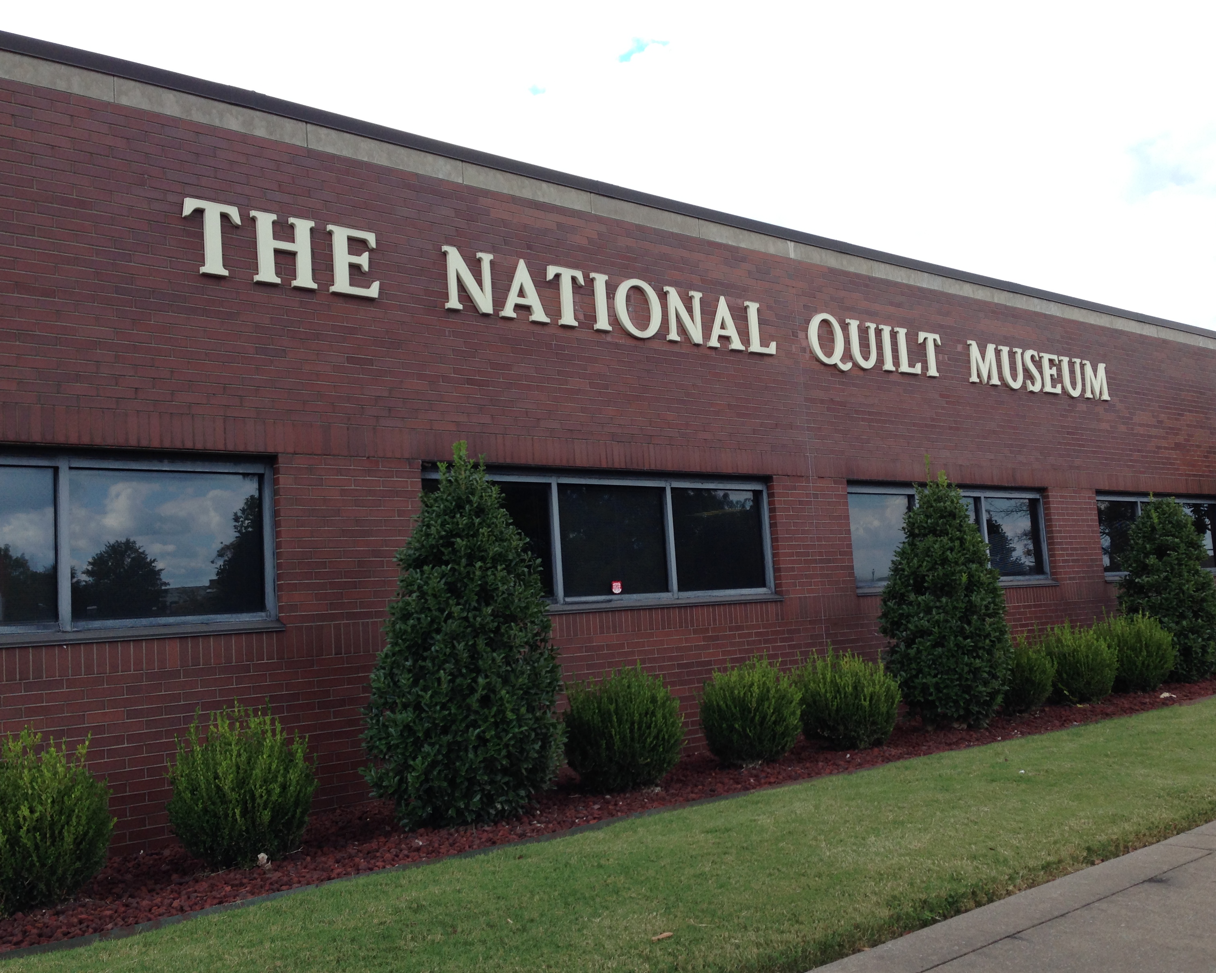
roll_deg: +3.5
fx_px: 1260
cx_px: 588
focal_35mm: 35
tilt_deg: +6.9
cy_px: 490
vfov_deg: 42.2
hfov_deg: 51.5
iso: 50
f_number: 2.4
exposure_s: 1/521
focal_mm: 4.12
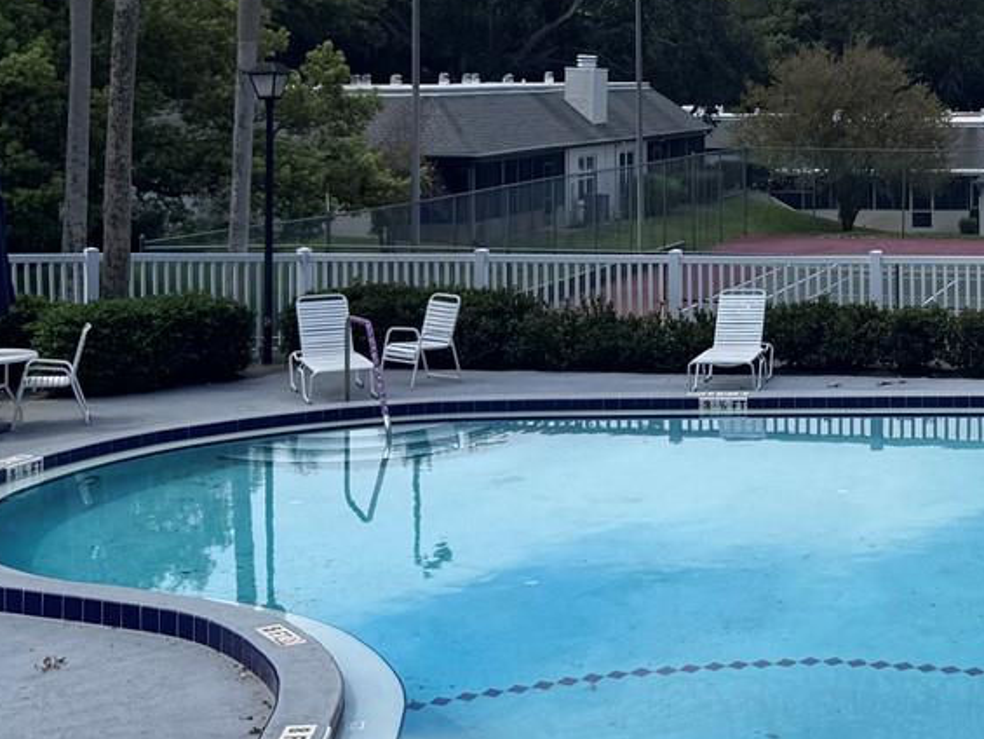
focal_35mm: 68
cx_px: 935
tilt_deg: -0.7
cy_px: 71
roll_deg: +0.6
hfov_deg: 27.3
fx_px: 1933
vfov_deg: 21.1
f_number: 1.78
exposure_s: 1/5348
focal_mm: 6.76
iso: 80
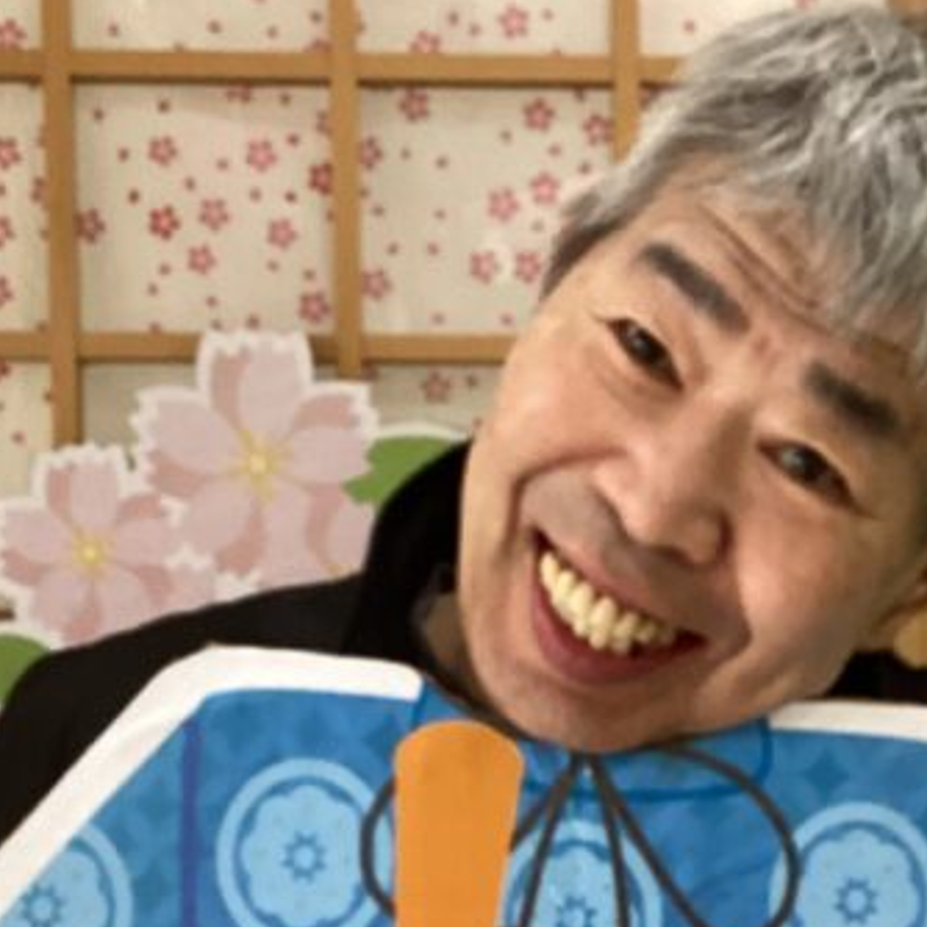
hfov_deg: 20.5
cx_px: 649
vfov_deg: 20.0
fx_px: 2545
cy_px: 919
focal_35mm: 84
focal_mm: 3.3
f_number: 2.4
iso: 160
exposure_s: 1/50
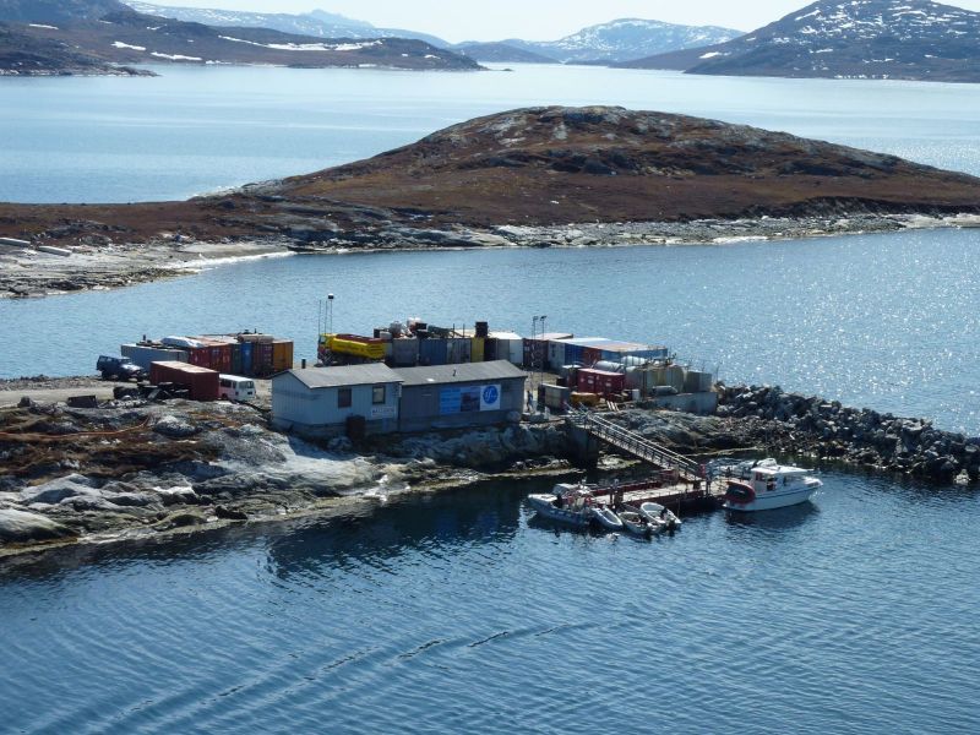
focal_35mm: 83
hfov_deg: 23.6
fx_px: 2350
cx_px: 490
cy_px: 368
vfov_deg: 17.8
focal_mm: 13.7
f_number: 5.6
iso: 80
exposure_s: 1/400
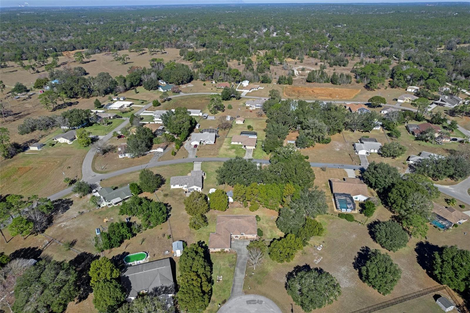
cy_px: 156
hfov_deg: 78.6
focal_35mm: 22
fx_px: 287
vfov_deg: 57.2
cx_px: 235
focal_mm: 8.38
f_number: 2.8
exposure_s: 1/1500
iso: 110
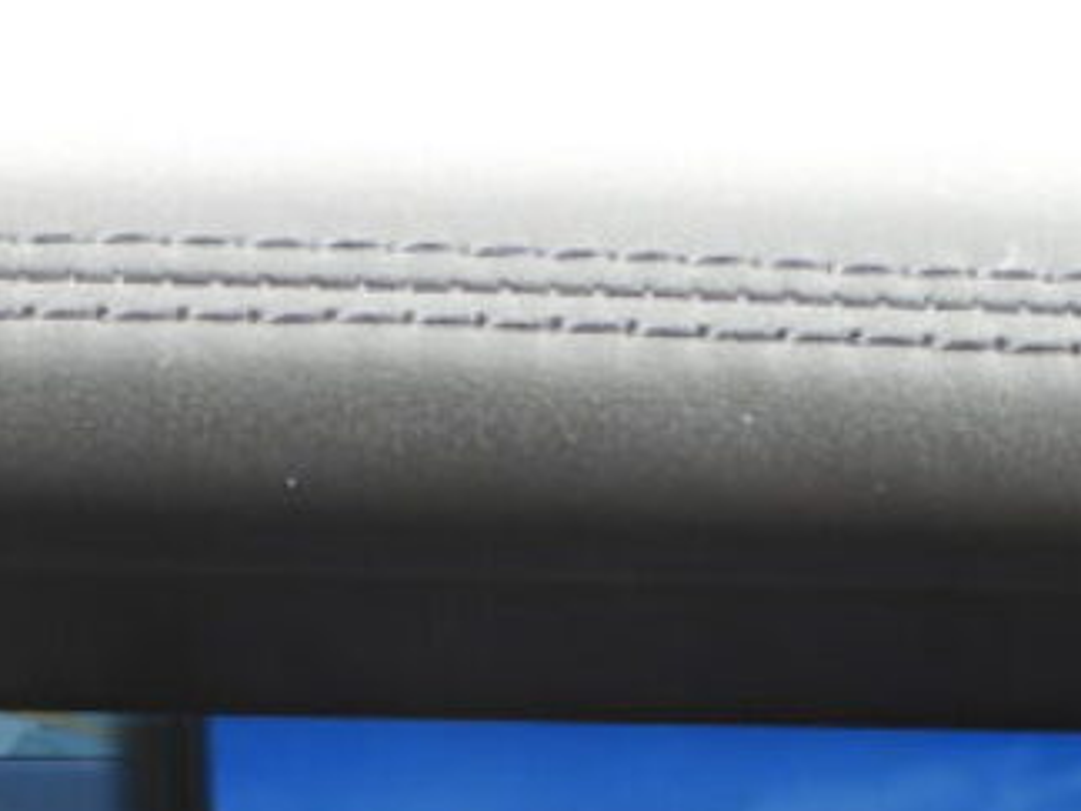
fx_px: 9275
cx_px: -434
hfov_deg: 6.6
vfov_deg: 4.9
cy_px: 1559
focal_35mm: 297
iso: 100
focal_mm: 10.7
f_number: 3.5
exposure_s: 1/50
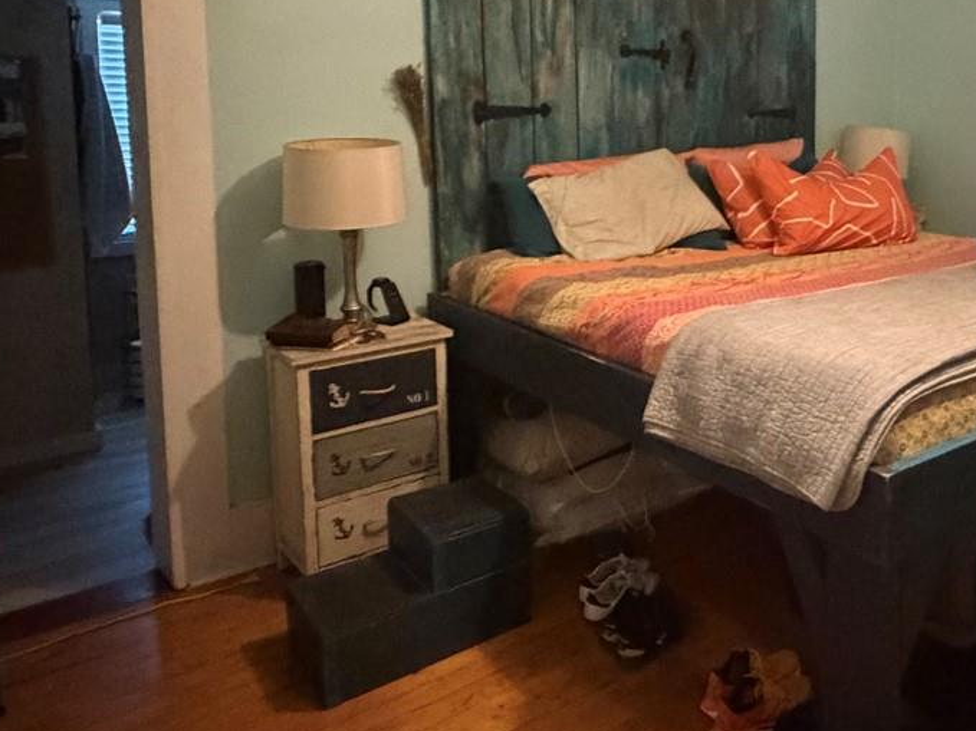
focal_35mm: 33
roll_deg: +0.2
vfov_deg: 41.9
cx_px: 805
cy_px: 200
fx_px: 930
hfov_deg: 51.3
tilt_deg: -8.1
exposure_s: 1/30
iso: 1250
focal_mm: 2.22
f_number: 2.2
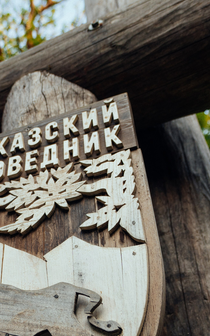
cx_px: 46
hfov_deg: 27.5
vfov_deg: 43.3
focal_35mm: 46
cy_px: 203
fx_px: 421
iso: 400
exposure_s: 1/500
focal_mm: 23
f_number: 2.8
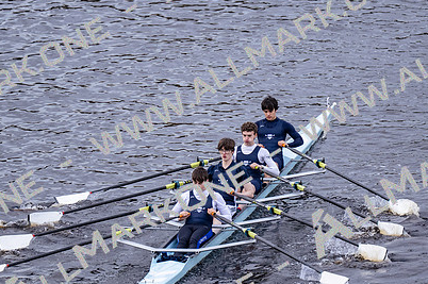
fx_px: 5142
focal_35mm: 433
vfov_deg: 3.2
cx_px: 220
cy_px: 158
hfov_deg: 4.8
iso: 800
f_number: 2.8
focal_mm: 200
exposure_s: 1/2000
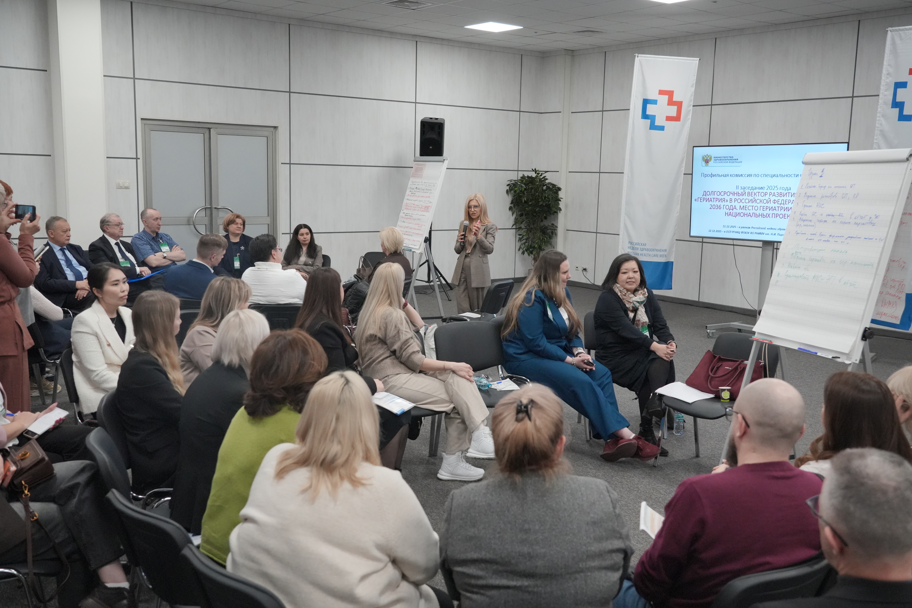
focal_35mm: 34
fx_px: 861
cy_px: 304
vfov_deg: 38.9
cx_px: 456
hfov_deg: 55.8
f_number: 5
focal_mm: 34
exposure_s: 1/250
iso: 6400
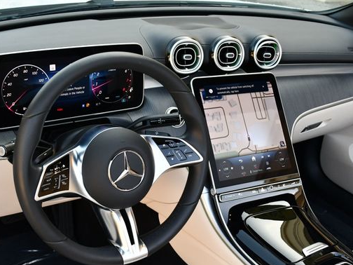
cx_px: 131
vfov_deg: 32.8
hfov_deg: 42.6
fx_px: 449
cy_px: 149
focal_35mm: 44
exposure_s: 1/250
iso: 400
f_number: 4.5
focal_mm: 18
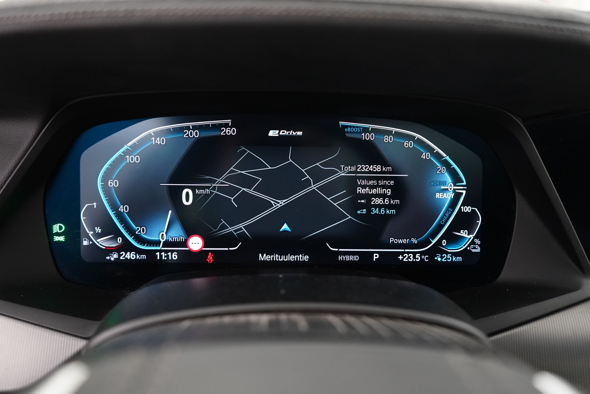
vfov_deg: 42.3
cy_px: 197
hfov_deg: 60.3
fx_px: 508
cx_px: 295
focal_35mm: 31
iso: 5000
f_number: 3.5
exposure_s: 1/60
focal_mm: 31
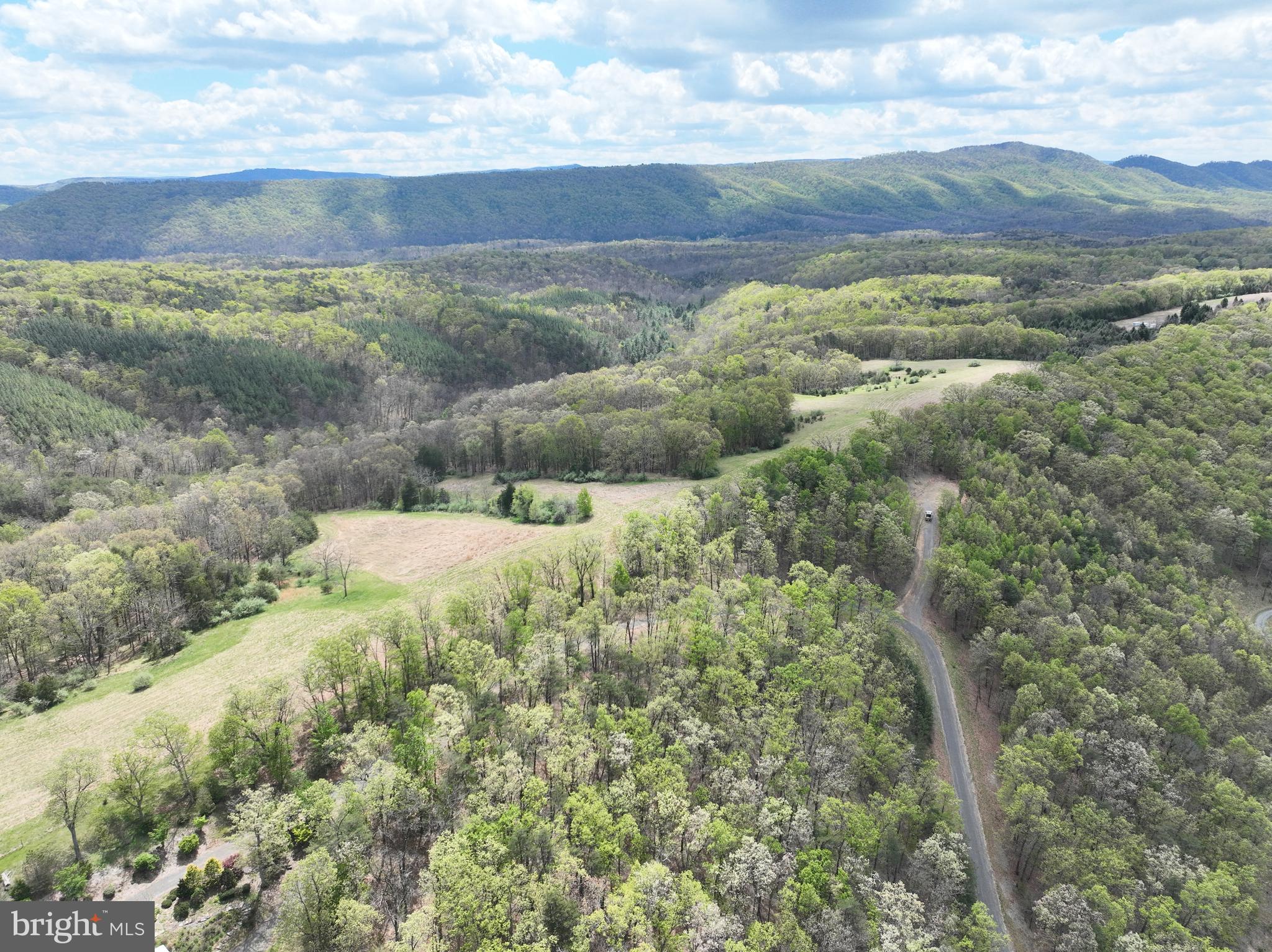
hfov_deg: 71.6
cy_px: 476
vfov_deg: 56.8
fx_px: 881
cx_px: 636
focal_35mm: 24
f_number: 2.8
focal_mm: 12.29
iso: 370
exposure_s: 1/2500
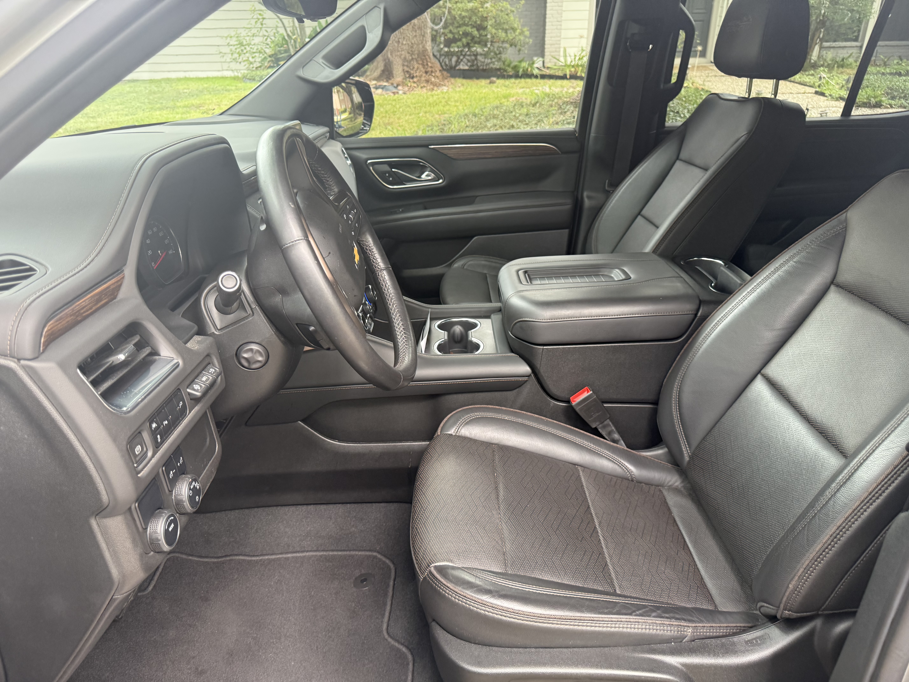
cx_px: 454
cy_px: 341
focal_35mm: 24
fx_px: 630
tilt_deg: -25.6
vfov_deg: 56.8
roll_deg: +1.0
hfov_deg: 71.6
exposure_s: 1/121
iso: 200
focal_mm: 6.76
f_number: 1.78
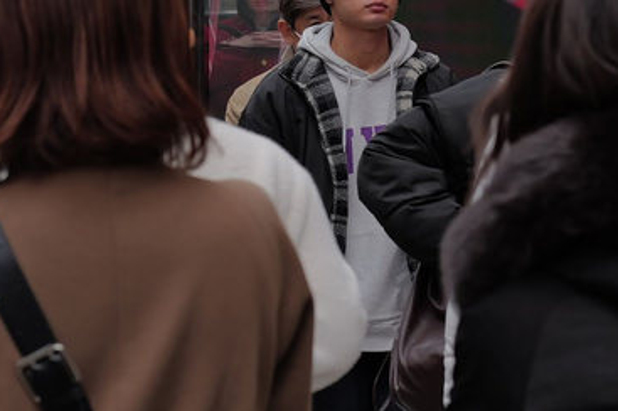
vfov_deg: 5.7
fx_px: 4116
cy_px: -78
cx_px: 857
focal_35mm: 240
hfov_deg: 8.4
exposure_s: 1/250
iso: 100
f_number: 4.5
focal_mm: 43
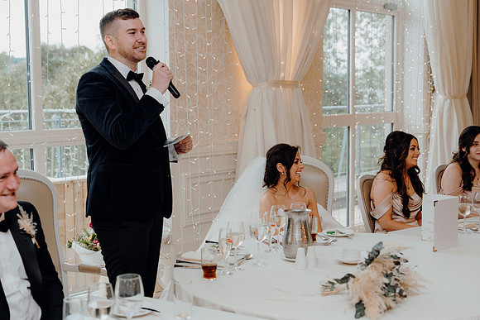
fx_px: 733
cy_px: 160
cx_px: 240
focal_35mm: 55
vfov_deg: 24.6
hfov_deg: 36.2
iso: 1000
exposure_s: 1/160
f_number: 3.5
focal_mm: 55
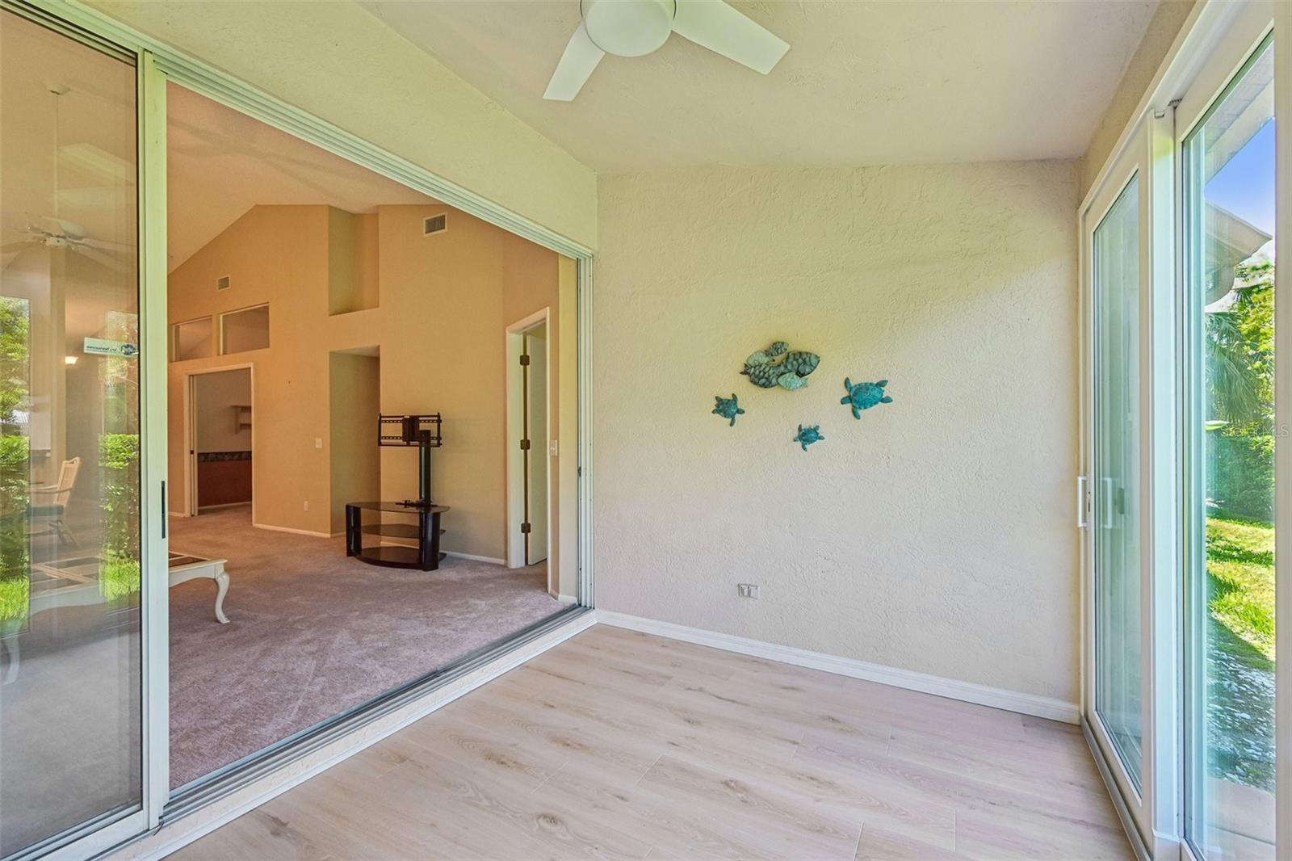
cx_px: 646
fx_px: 556
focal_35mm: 16
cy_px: 430
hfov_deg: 98.6
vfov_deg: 75.5
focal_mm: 15.5
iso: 400
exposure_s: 1/30
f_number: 8
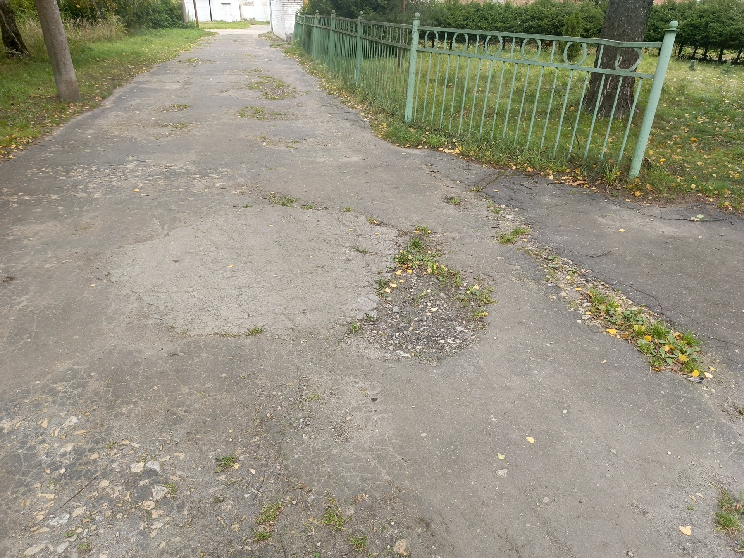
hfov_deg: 73.9
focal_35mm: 23
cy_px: 279
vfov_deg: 58.9
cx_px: 372
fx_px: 494
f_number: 1.8
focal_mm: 5.56
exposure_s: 1/100
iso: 56
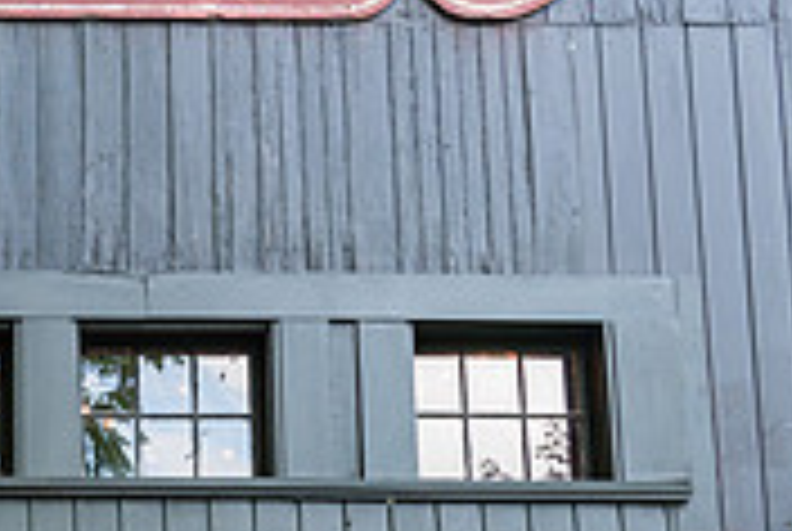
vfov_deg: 16.3
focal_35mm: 79
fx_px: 1741
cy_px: 709
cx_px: -180
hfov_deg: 23.3
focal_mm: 24
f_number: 8
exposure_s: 1/100
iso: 1250
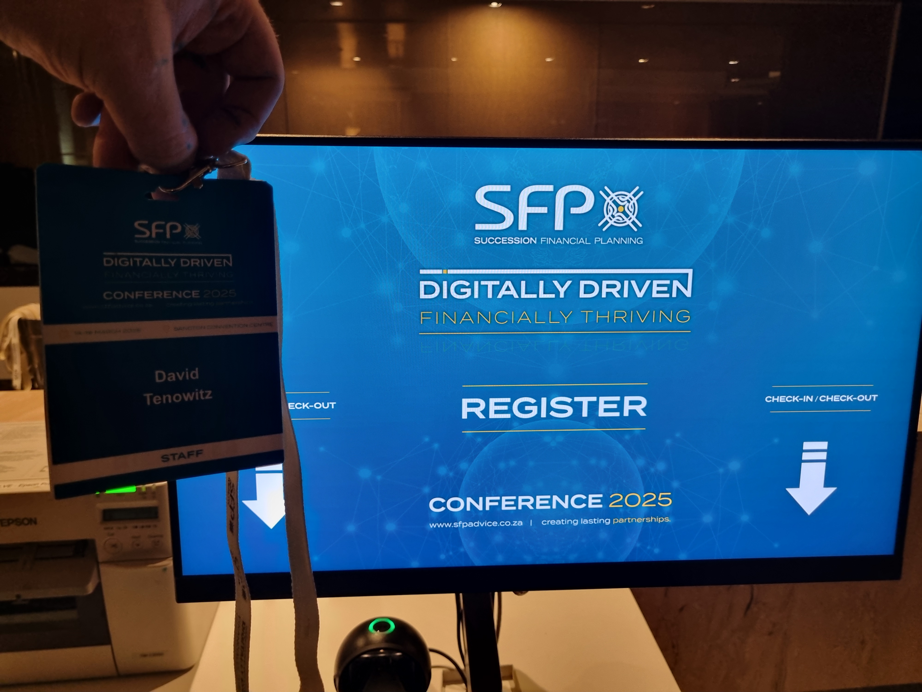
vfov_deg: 53.1
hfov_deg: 67.3
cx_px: 461
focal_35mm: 26
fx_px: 693
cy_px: 346
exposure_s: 1/100
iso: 200
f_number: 1.8
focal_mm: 5.4
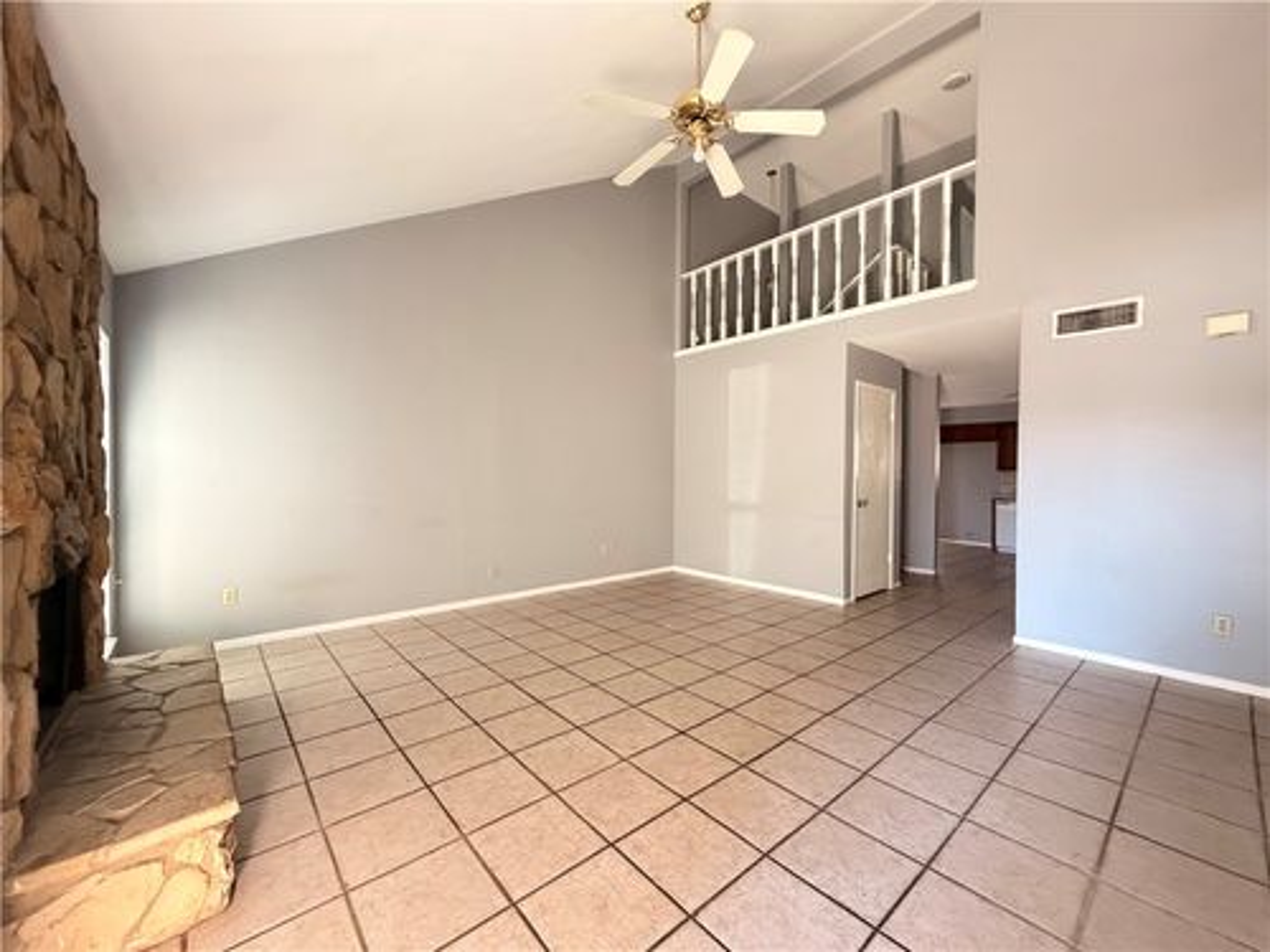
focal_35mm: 14
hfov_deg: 102.1
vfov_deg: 85.7
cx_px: 635
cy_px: 476
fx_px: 514
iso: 640
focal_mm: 2.22
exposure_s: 1/60
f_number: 2.2
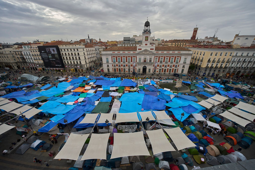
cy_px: 85
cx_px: 128
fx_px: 85
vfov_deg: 90.0
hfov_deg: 112.6
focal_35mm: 12
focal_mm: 12
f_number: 4.5
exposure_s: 1/1600
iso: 1000
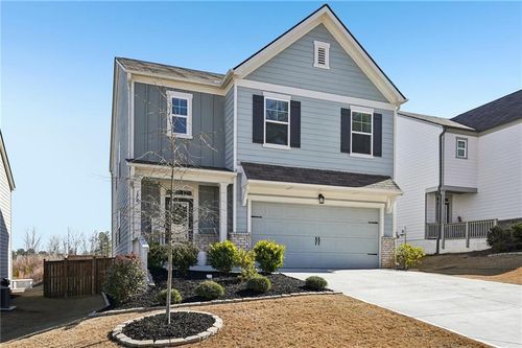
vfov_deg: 46.4
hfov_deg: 65.5
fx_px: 406
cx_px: 261
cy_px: 174
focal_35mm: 28
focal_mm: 28
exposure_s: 1/1600
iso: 800
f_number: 8
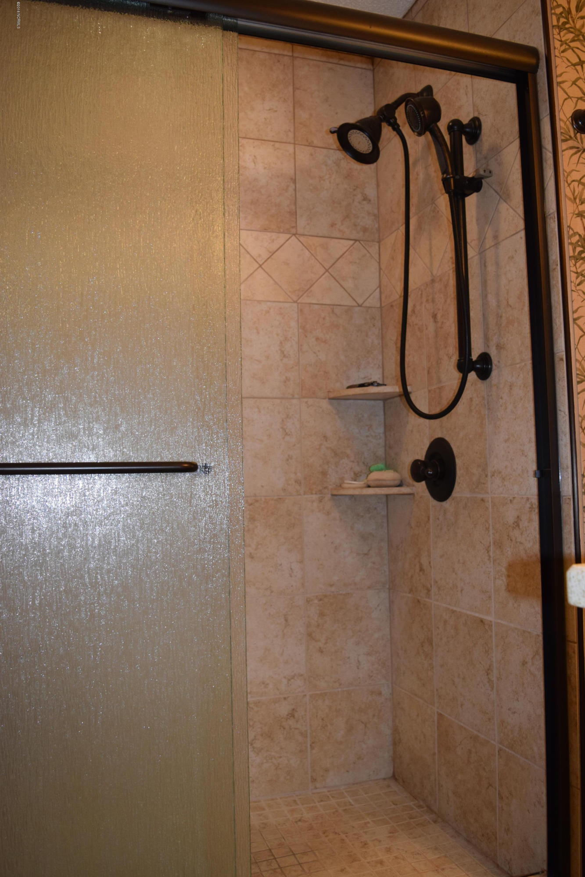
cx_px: 292
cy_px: 438
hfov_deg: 43.6
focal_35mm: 30
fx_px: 731
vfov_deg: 61.9
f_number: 3.8
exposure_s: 1/60
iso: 800
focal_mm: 20
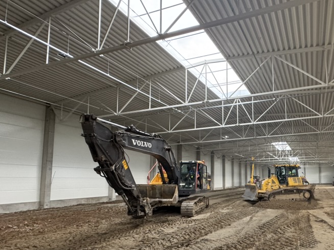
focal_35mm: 22
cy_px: 163
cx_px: 254
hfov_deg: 70.8
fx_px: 212
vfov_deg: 59.9
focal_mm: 2.22
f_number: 2.2
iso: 250
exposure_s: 1/99
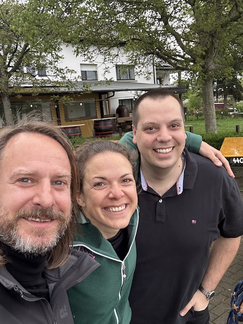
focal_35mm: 34
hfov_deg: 41.8
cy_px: 157
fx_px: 318
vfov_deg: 54.0
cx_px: 121
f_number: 1.9
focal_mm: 2.69
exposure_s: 1/102
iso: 80
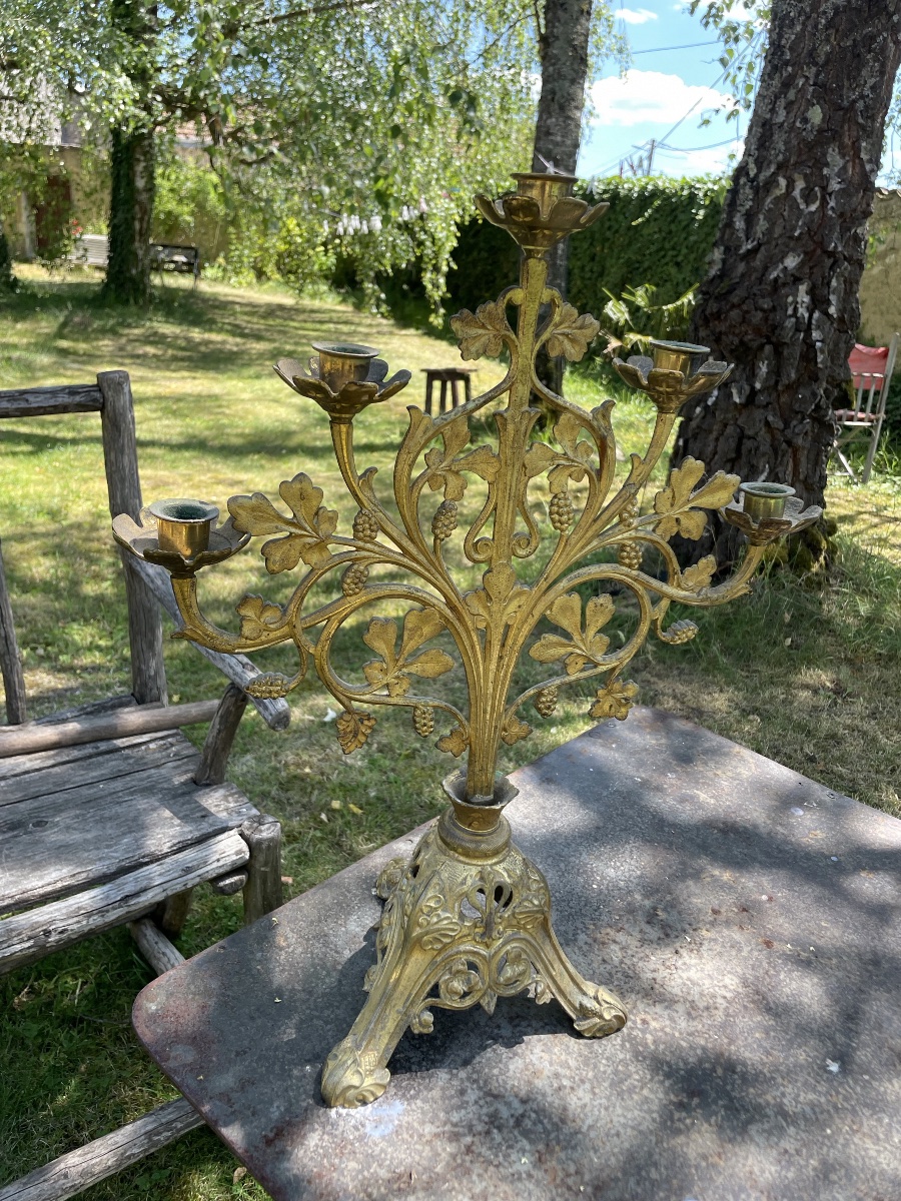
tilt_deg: -18.4
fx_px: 902
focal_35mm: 26
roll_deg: -4.4
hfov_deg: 53.1
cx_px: 450
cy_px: 600
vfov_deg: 67.3
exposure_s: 1/394
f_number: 1.6
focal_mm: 4.2
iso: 32
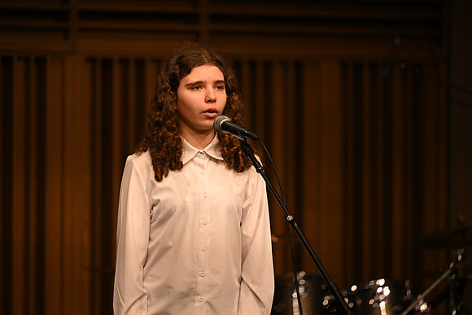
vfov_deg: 6.9
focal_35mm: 200
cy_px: 158
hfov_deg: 10.3
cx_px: 236
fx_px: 2623
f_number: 2.8
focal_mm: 200
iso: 800
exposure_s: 1/400
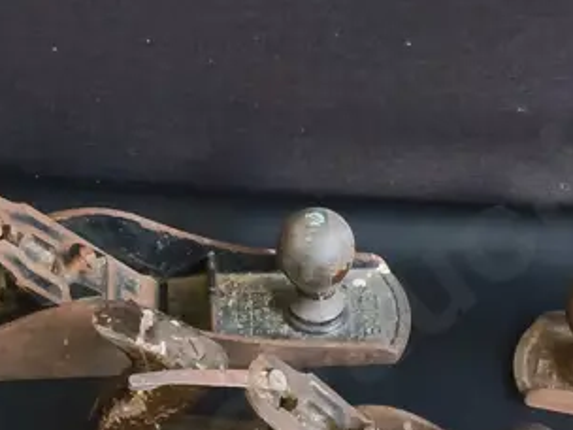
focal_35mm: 91
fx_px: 1506
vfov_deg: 16.1
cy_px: 375
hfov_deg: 21.5
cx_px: 320
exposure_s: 1/100
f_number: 2
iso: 320
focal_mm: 2.87
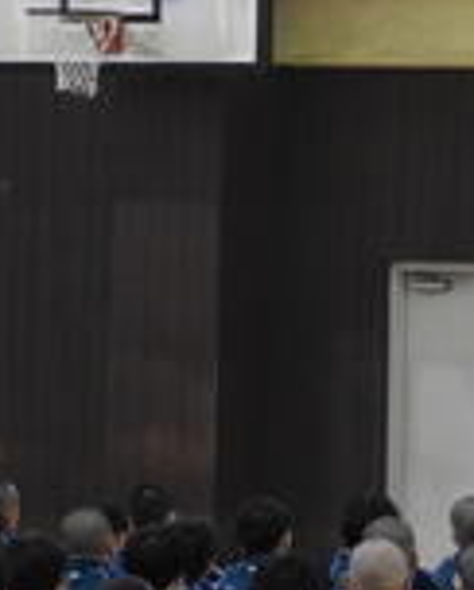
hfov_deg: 4.0
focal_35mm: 385
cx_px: 548
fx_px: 6738
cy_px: 508
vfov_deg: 5.0
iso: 400
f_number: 5.2
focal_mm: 26.9
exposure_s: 1/20
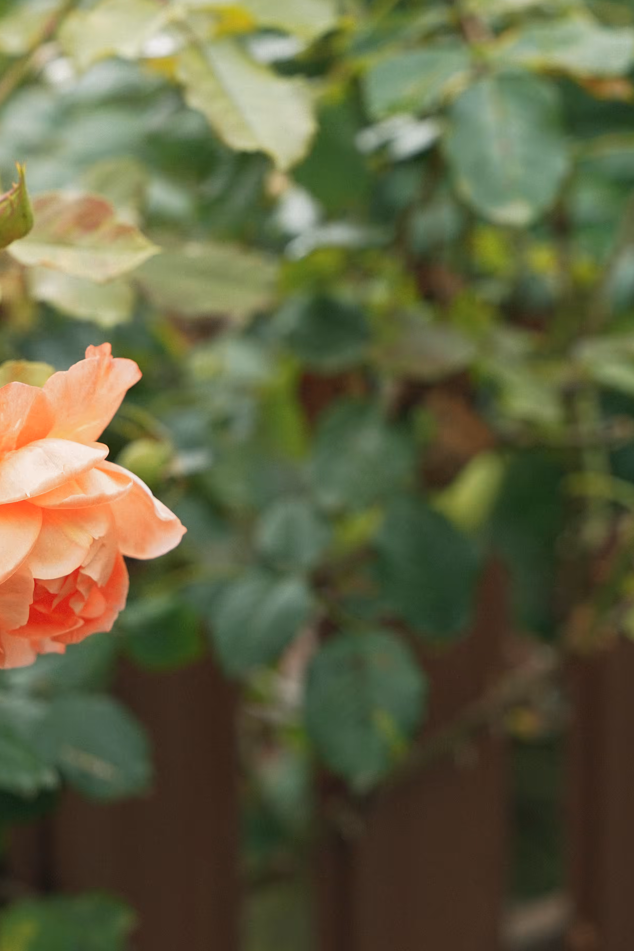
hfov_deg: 14.3
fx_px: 2509
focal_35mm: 95
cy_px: 269
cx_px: 149
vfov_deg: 21.3
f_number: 4
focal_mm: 58
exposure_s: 1/800
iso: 320
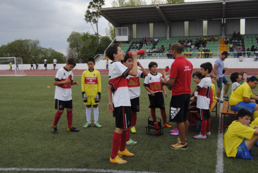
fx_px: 280
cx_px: 129
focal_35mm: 39
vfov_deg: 34.3
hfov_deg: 49.5
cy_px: 86
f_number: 6.3
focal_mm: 26
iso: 100
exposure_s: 1/160
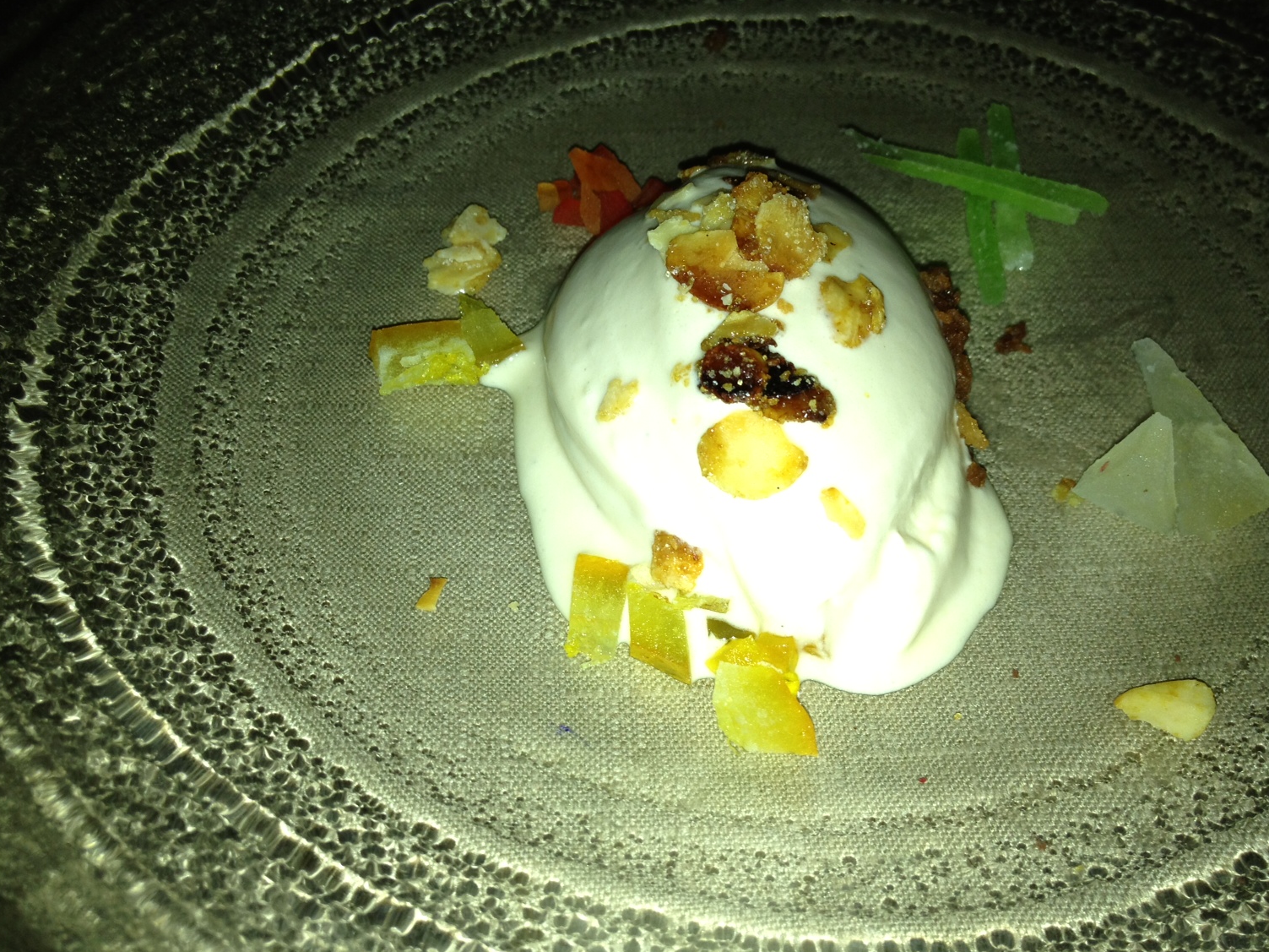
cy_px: 480
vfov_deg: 37.7
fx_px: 1393
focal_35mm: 38
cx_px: 627
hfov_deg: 49.0
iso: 64
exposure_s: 1/84
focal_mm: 4.28
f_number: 2.4
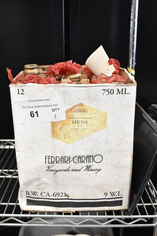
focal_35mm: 38
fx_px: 245
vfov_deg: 51.3
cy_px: 118
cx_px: 78
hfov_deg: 35.5
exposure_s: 1/40
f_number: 4
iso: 1800
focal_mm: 25
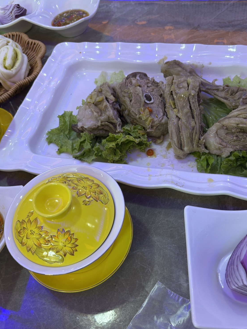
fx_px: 333
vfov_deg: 52.6
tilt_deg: -52.6
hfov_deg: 40.6
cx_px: 141
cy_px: 163
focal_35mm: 35
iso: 80
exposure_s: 1/50
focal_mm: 5.96
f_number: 1.6
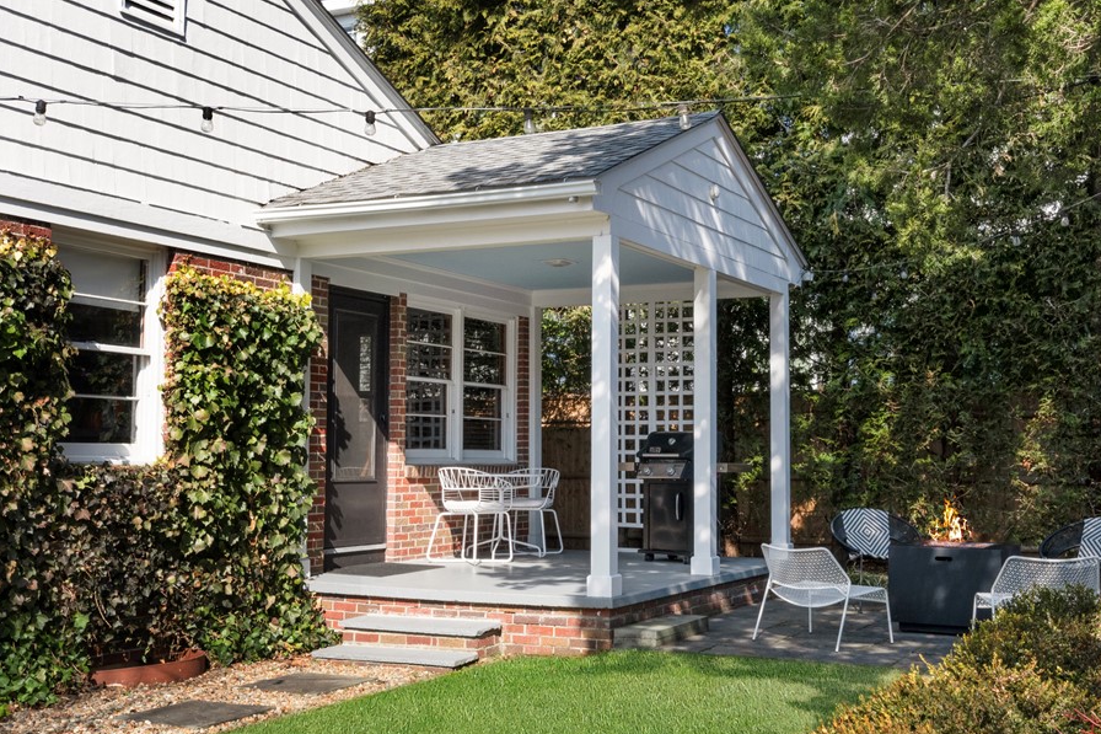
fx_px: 1223
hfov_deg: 48.4
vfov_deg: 33.4
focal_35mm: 40
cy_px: 345
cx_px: 601
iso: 400
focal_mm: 22
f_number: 14
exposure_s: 1/200
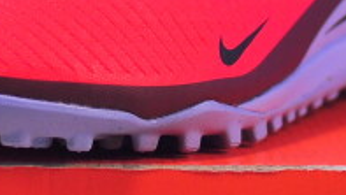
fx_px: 2919
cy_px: -212
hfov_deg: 6.8
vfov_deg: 3.8
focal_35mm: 318
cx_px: 2
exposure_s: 1/320
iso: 250
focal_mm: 50
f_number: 2.8
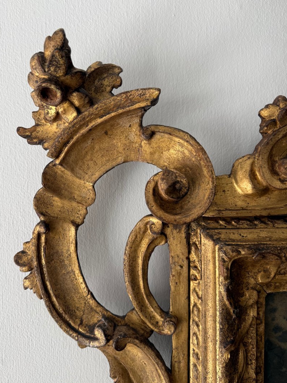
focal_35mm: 27
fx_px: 299
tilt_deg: +0.1
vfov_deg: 65.3
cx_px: 128
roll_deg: +0.6
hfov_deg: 51.3
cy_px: 201
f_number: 1.78
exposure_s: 1/121
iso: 64
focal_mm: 6.76
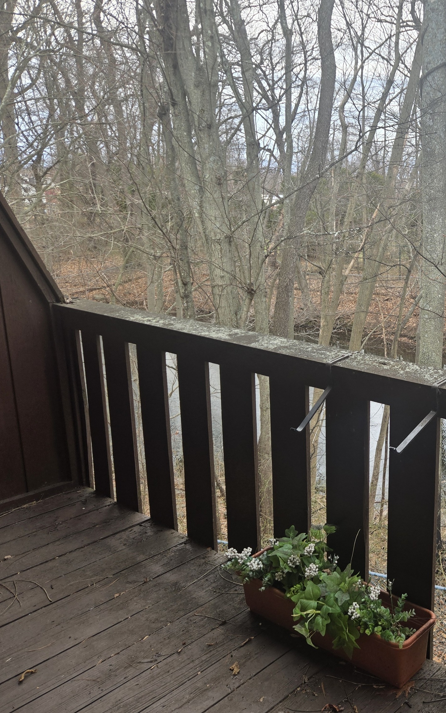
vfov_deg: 58.2
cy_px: 356
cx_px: 428
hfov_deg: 35.3
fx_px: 642
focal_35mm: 33
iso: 25
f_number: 1.8
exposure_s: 1/389
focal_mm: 5.4
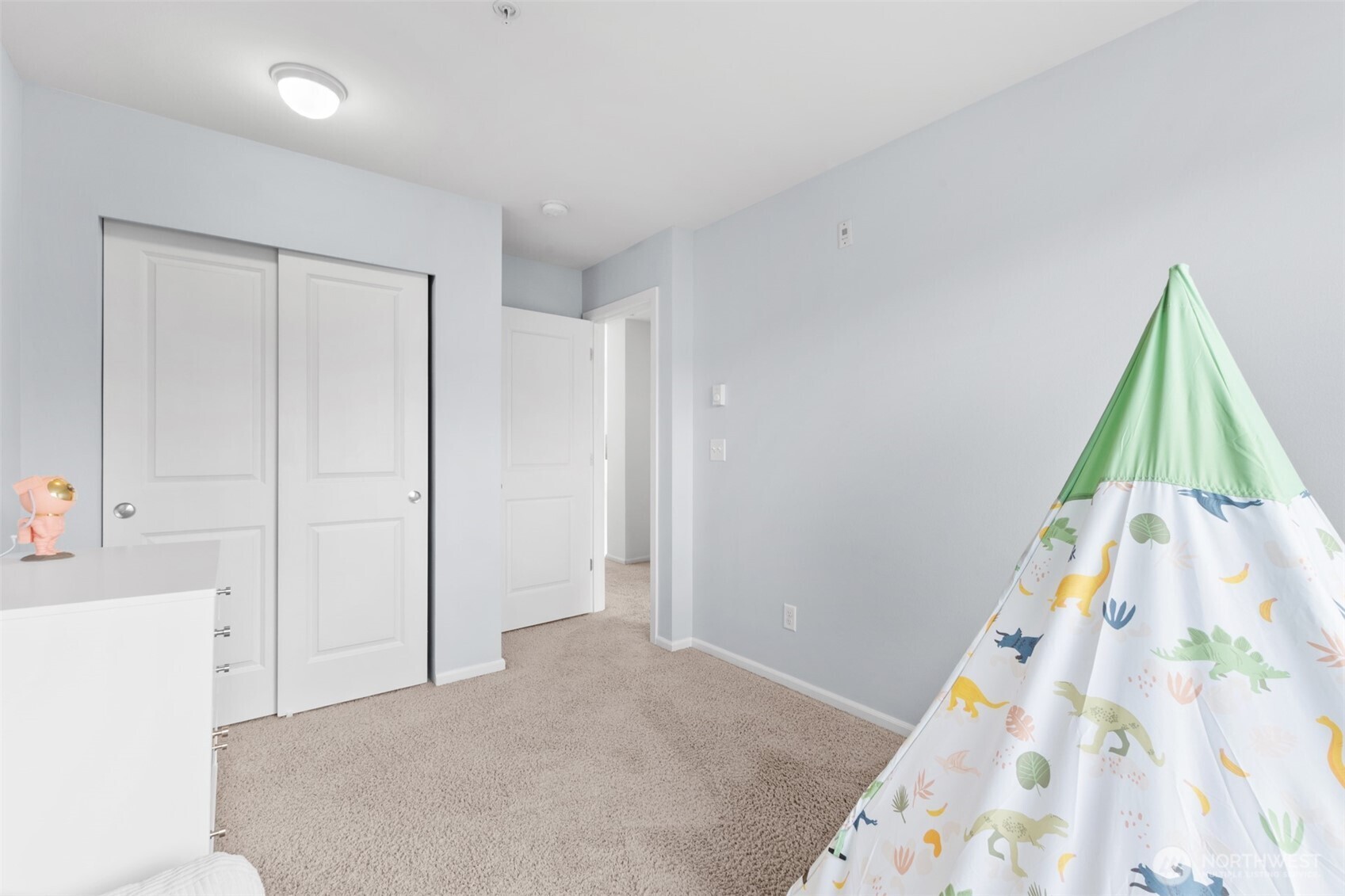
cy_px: 448
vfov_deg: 77.3
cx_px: 672
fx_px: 560
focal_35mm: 15
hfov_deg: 100.4
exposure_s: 3
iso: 100
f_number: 16
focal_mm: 10
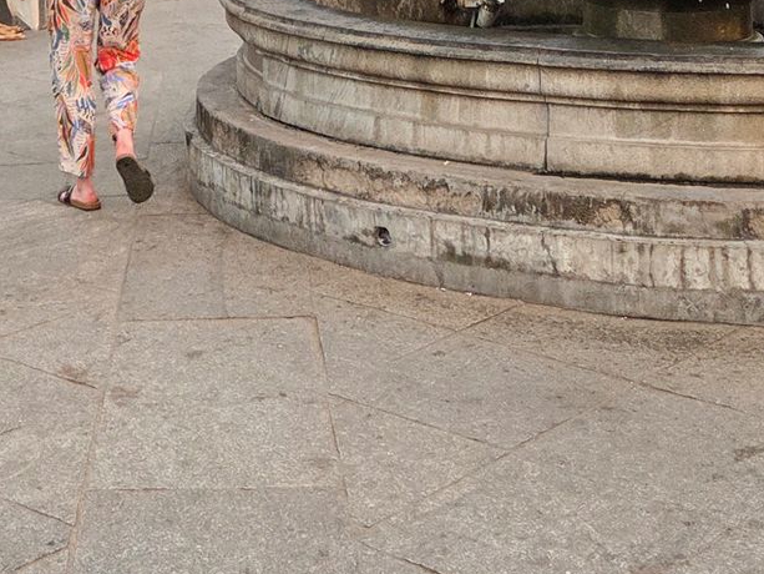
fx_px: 1656
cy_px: -321
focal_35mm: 75
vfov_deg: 17.4
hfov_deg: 26.0
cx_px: 327
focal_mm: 5.4
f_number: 1.8
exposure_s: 1/100
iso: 250
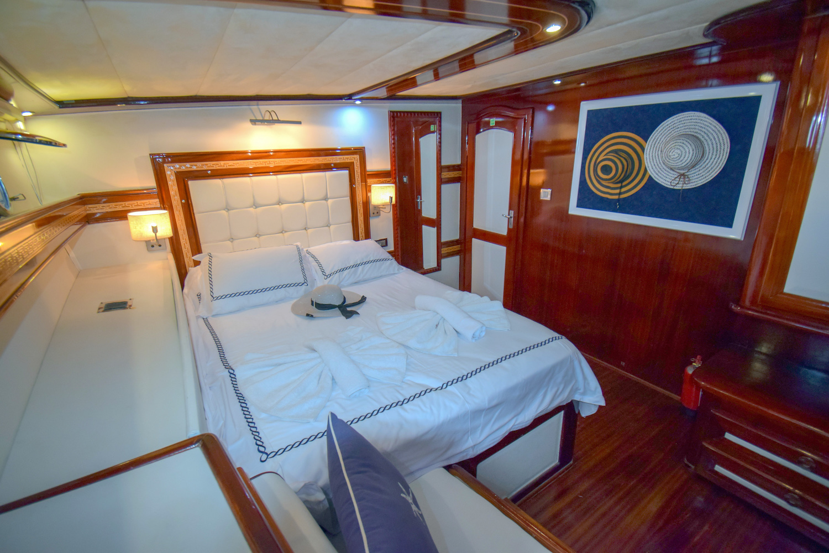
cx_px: 414
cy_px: 276
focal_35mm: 15
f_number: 4.5
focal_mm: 10
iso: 1250
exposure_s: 1/60
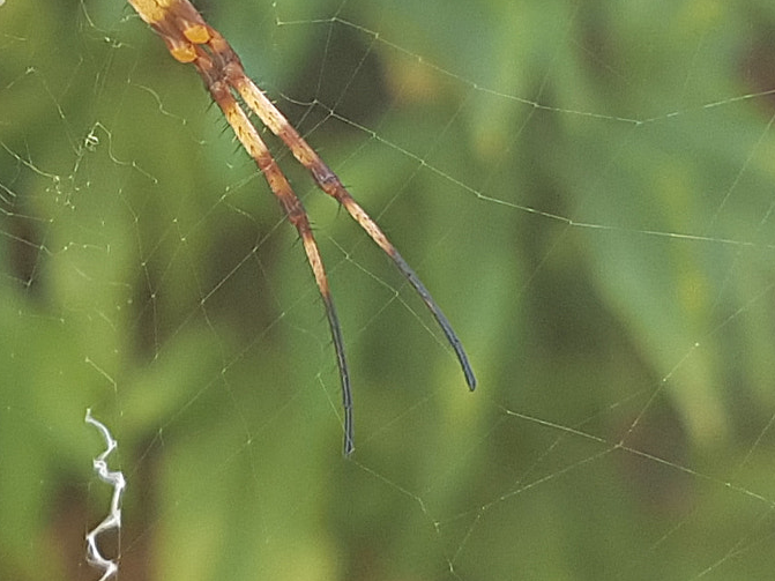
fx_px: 1388
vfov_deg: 22.2
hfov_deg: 29.7
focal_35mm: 62
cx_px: 59
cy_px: -72
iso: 64
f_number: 1.7
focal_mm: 4.2
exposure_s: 1/120
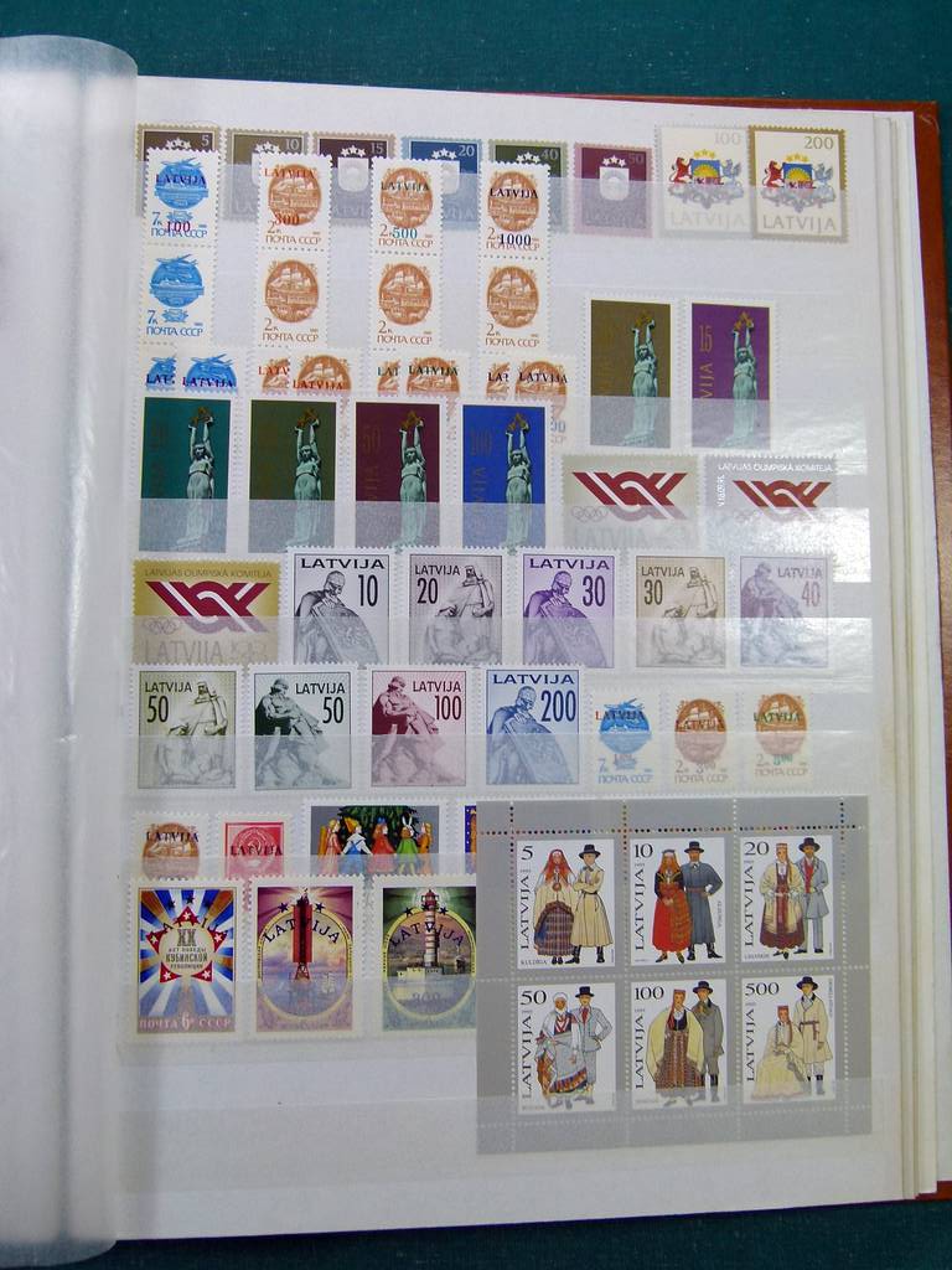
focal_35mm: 33
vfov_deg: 55.4
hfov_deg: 42.9
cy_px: 635
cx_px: 476
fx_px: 1210
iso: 100
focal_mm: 5.9
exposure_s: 1/125
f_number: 4
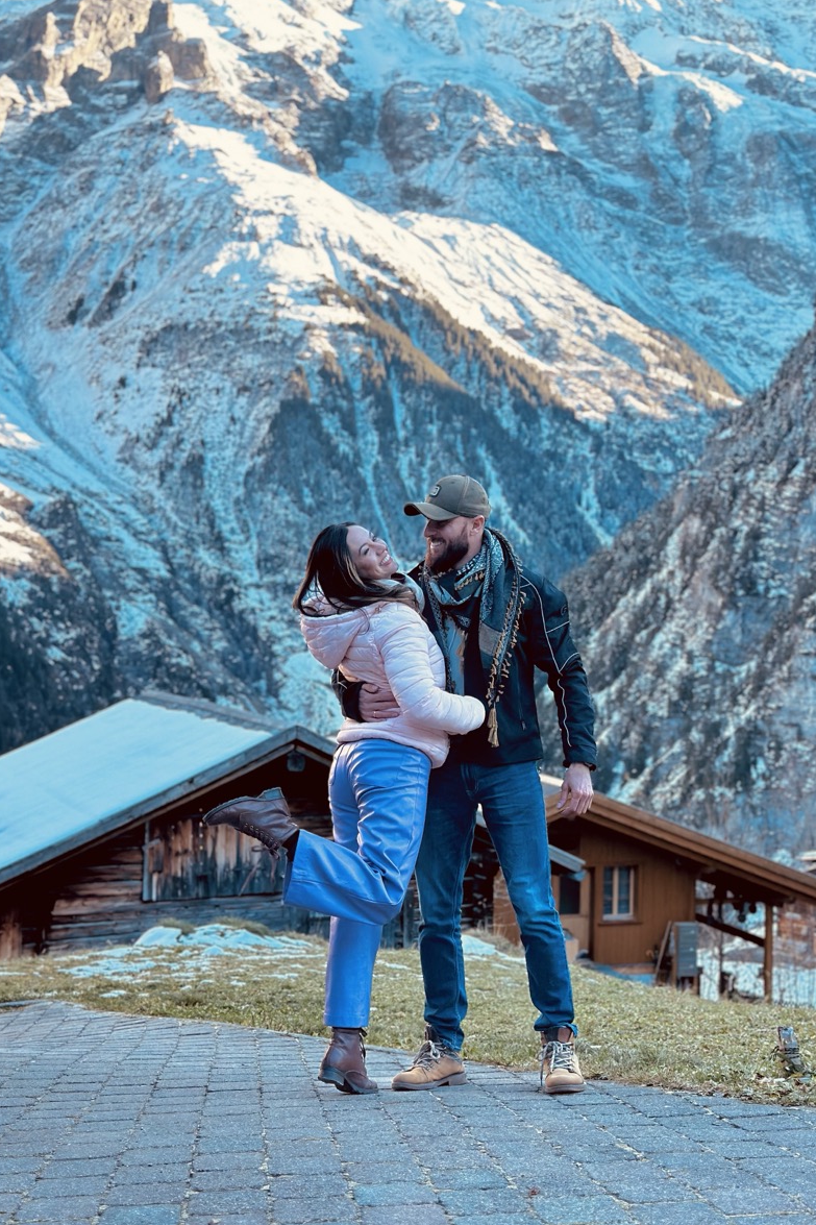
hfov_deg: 26.5
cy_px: 619
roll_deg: -2.0
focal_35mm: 51
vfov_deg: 38.9
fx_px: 1734
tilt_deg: -0.6
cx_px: 426
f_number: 1.78
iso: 80
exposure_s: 1/541
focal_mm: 6.86
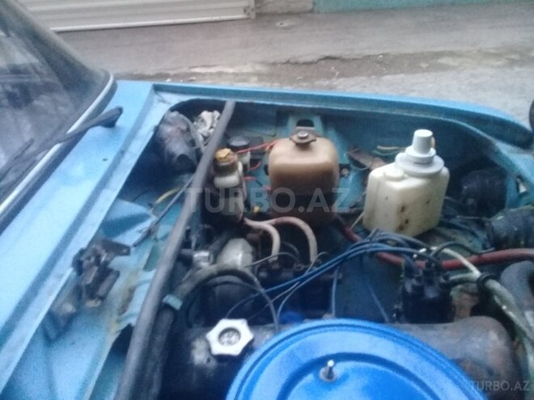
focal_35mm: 31
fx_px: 478
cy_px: 200
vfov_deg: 45.4
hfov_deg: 58.4
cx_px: 267
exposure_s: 1/17
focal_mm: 3.3
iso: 500
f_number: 2.2
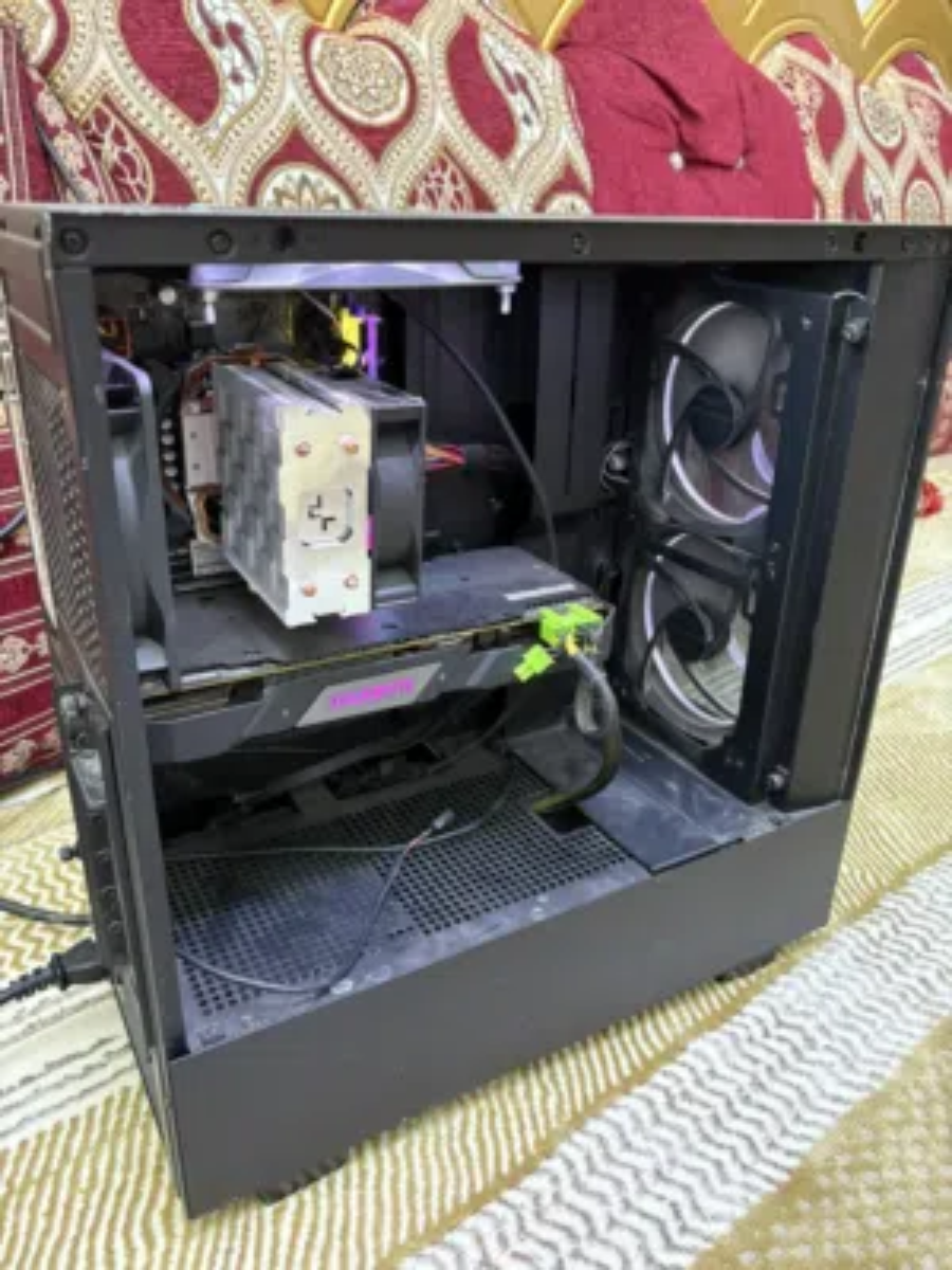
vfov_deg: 67.3
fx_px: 953
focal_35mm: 26
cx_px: 476
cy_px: 635
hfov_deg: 53.1
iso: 500
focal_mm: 5.96
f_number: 1.6
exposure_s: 1/49
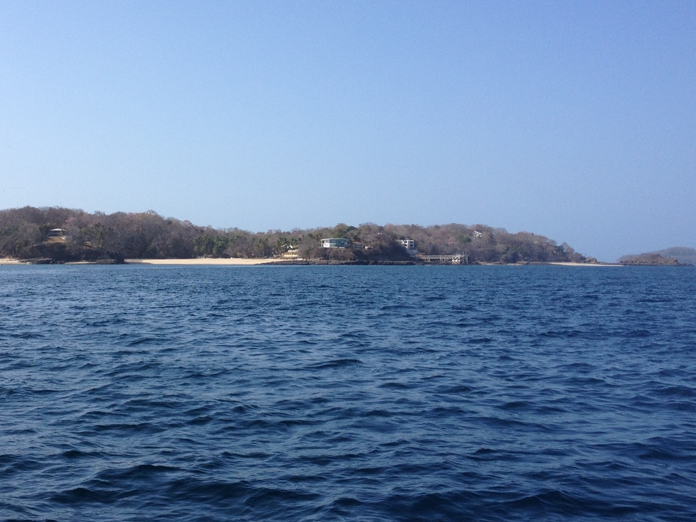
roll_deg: +1.2
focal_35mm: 54
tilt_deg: -0.4
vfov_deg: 27.0
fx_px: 1086
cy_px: 220
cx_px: 245
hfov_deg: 35.3
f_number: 2.4
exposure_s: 1/1972
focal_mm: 4.28
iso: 50
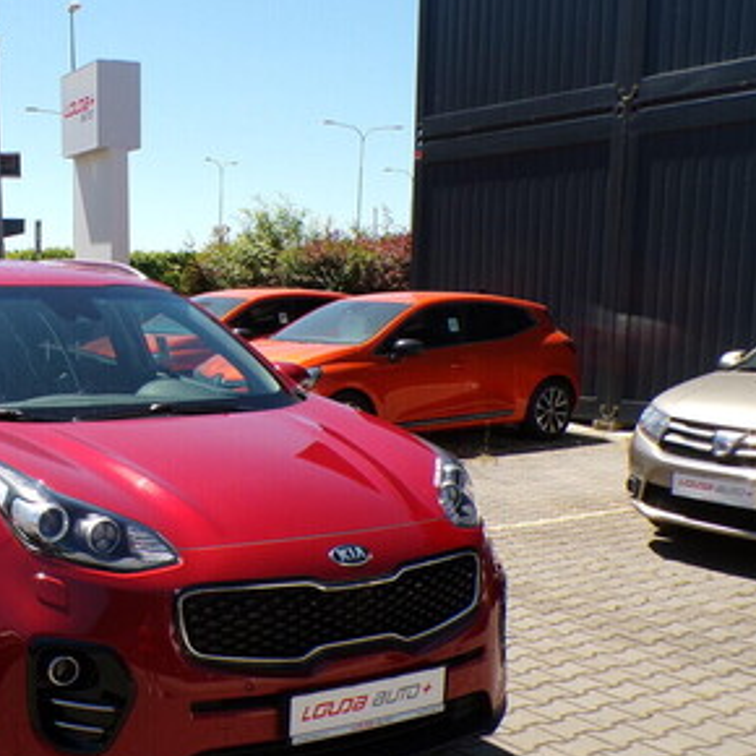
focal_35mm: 47
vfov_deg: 35.8
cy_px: 476
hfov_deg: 34.4
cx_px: 104
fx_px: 1161
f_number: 4.6
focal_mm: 5
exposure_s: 1/400
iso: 100
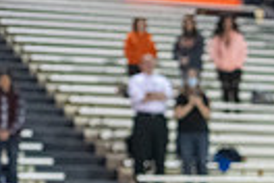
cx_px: 550
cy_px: 278
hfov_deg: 8.9
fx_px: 1667
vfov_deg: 6.2
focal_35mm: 219
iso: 6400
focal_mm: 50
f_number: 4
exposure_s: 1/500
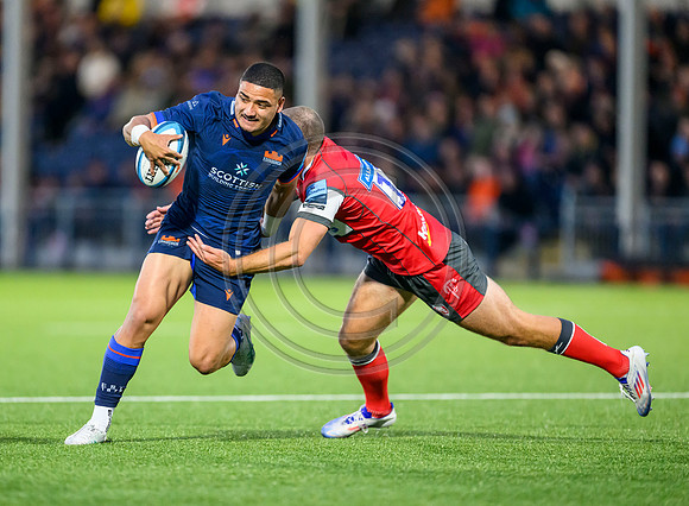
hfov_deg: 4.5
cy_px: 261
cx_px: 295
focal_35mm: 448
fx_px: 8845
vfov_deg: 3.3
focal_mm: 400
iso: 8000
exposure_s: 1/1600
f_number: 3.2
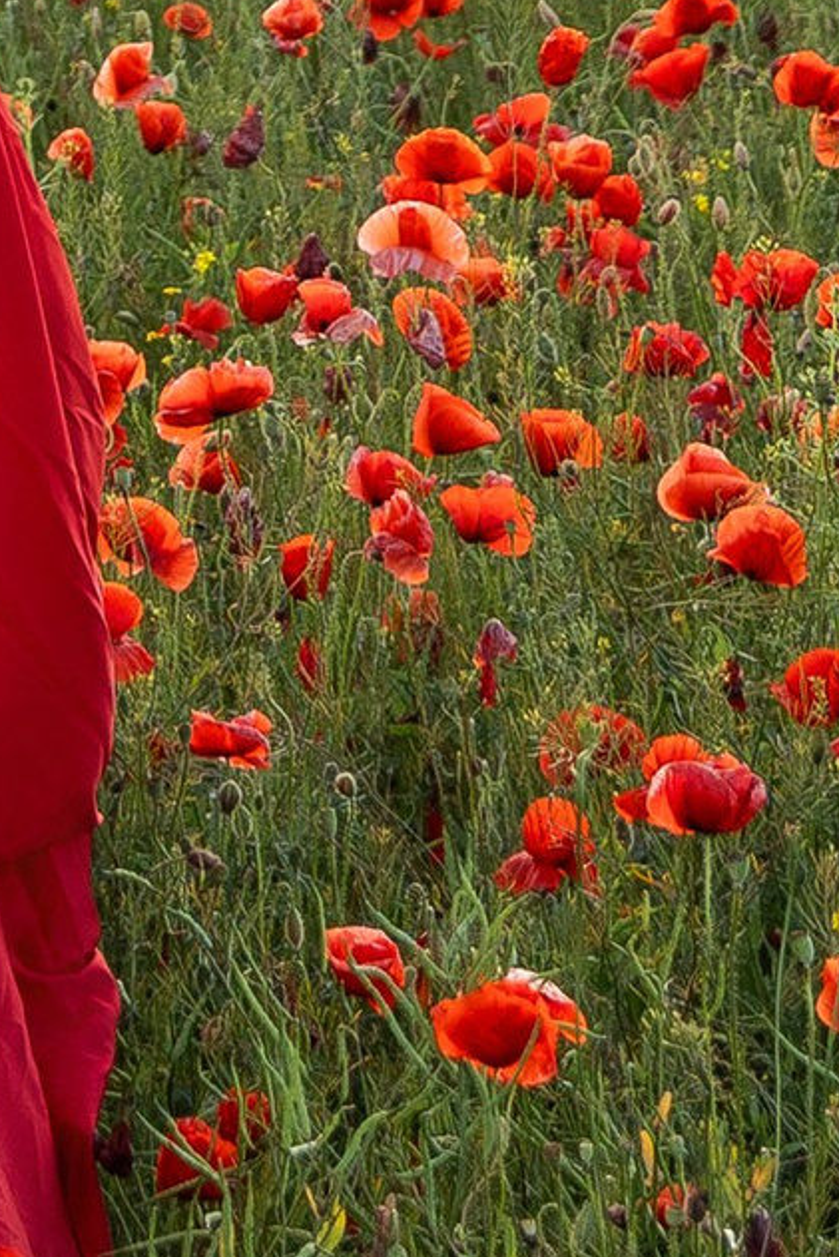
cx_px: -460
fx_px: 7651
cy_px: -803
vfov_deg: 9.1
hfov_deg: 6.2
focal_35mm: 219
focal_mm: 36
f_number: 3.2
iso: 125
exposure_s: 1/800
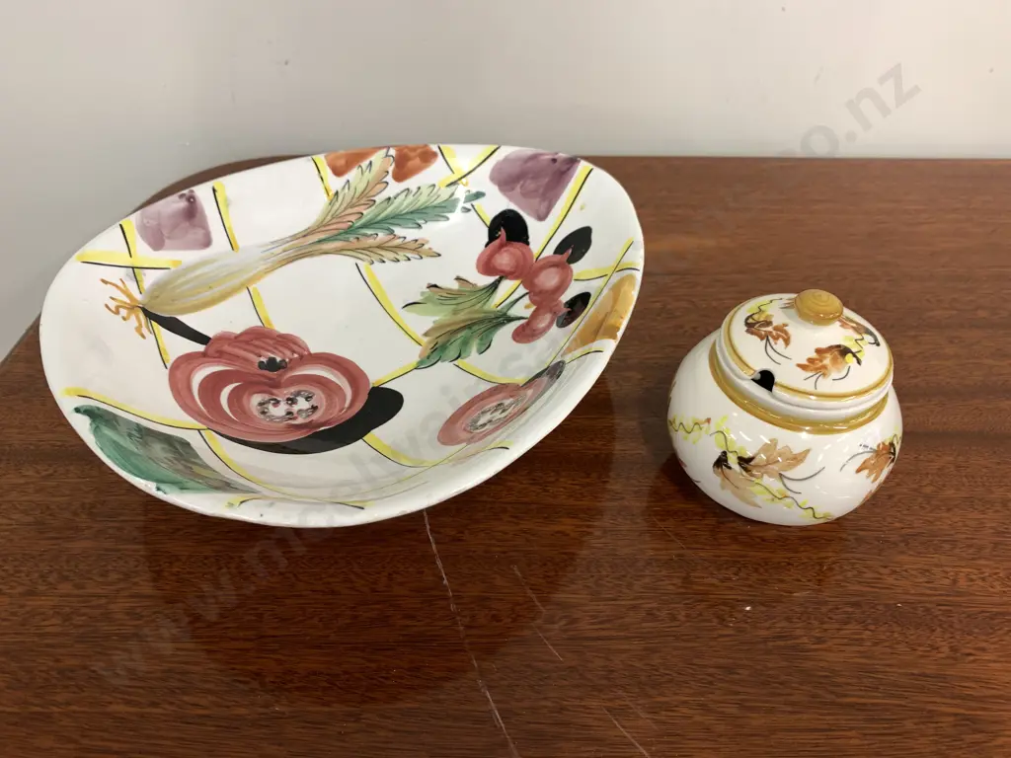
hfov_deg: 67.3
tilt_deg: -43.7
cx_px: 506
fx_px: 759
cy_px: 379
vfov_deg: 53.1
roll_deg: -1.1
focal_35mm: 26
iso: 80
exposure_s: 1/50
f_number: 1.8
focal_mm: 4.25
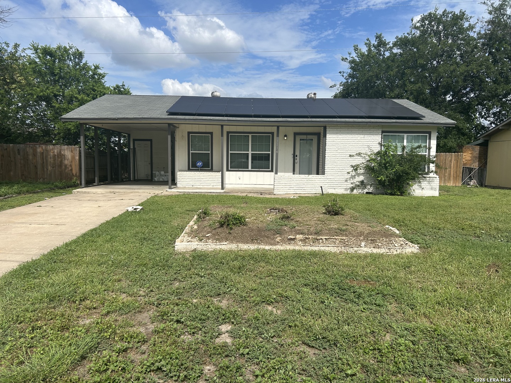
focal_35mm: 26
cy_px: 192
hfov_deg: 67.3
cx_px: 256
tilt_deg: -3.9
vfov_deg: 53.1
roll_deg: -1.0
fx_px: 384
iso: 50
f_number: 1.5
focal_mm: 5.7
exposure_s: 1/5076
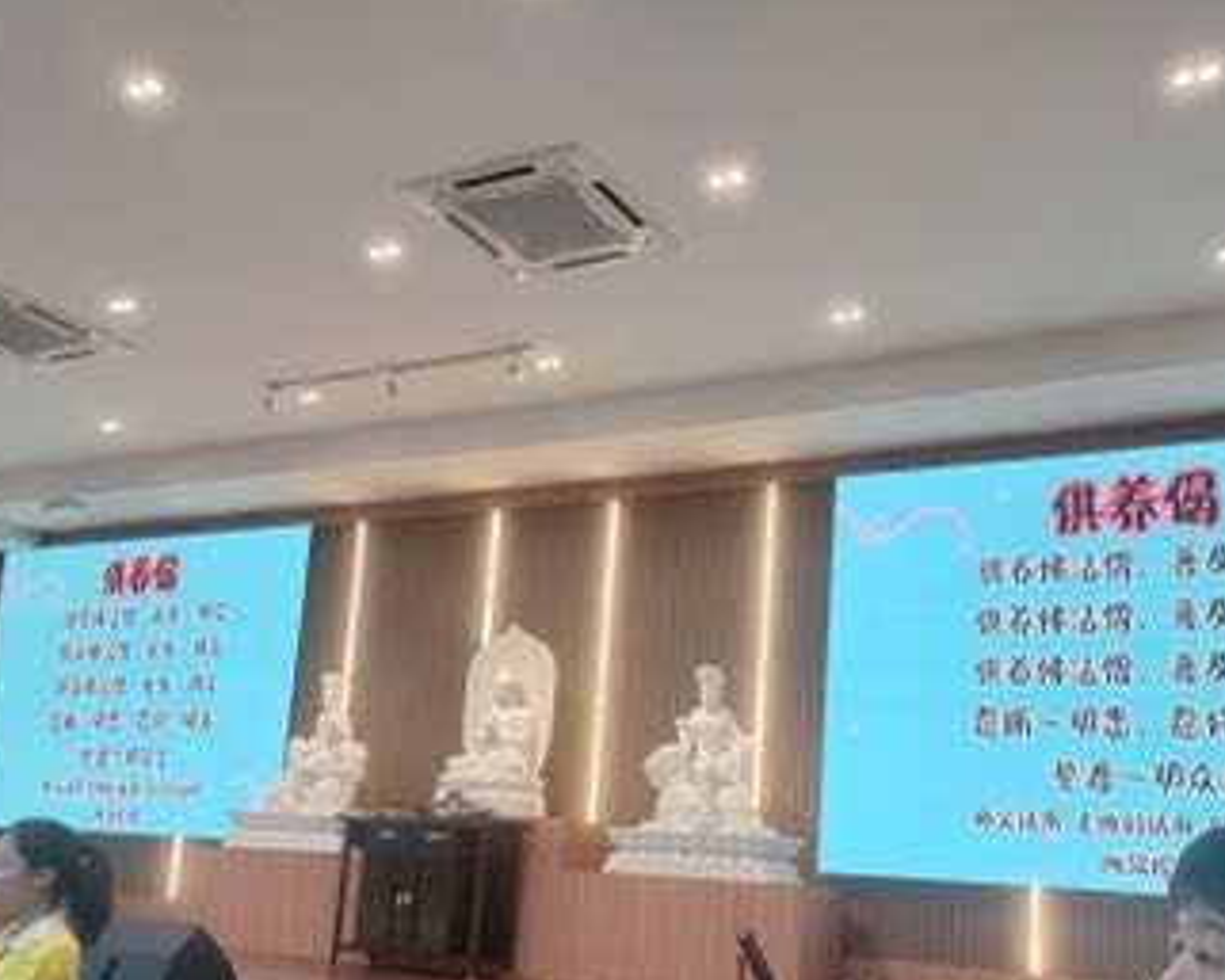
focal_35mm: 35
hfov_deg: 51.4
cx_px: 675
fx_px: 1269
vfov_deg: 41.8
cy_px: 644
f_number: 1.8
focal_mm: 4.6
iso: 250
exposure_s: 1/60
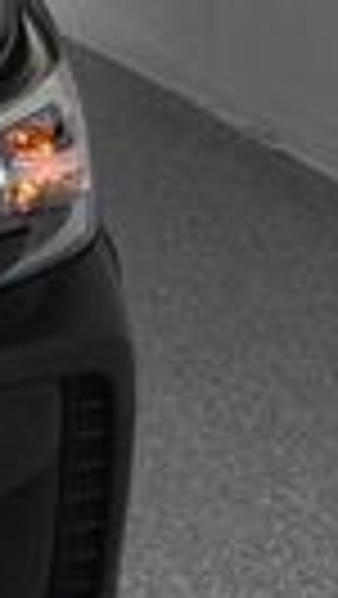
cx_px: -883
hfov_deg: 5.6
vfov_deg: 10.9
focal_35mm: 197
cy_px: 94
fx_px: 3133
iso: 100
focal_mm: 26
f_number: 11
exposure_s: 1/160
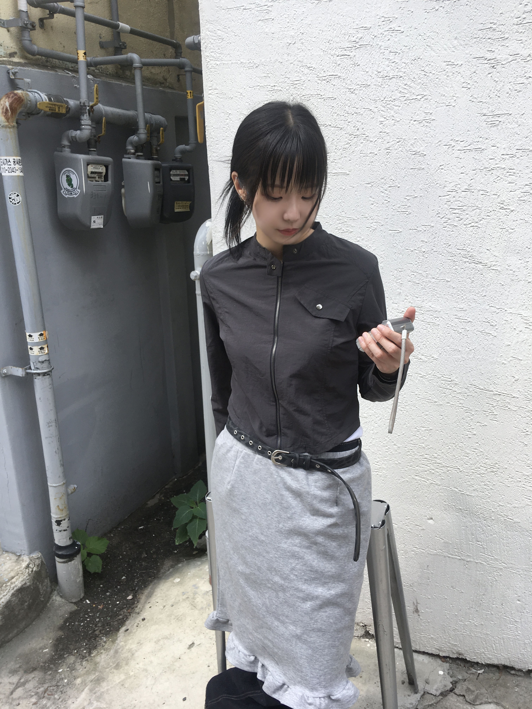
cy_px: 354
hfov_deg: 48.2
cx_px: 266
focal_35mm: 29
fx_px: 594
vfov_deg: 61.7
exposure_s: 1/425
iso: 25
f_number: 2.2
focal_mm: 4.15
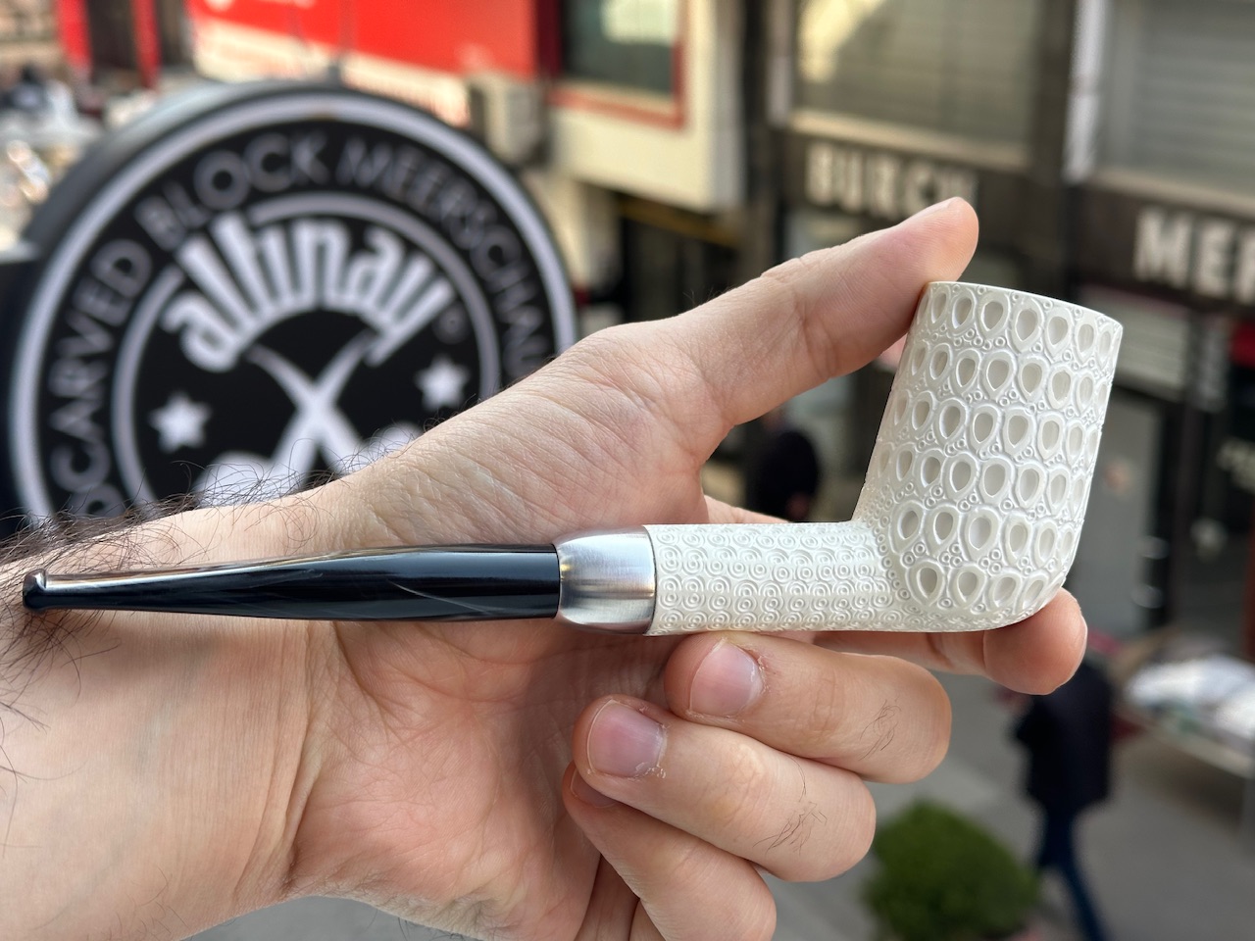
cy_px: 470
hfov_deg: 39.7
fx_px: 1740
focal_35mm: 48
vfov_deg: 30.3
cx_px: 628
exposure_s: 1/499
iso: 64
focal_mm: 6.86
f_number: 1.78
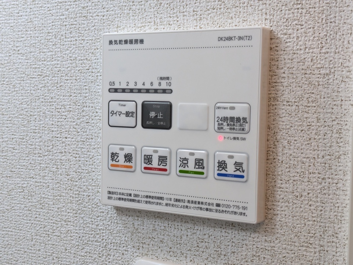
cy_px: 132
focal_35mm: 51
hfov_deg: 37.5
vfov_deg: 28.6
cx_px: 176
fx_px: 520
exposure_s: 1/120
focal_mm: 5.43
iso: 191
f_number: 1.89
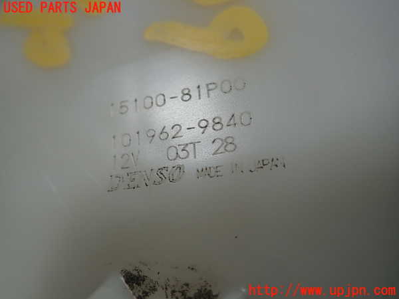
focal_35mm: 30
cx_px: 200
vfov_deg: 46.8
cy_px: 150
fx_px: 346
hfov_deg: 60.0
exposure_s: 1/160
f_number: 2.3
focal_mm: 5.5
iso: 100
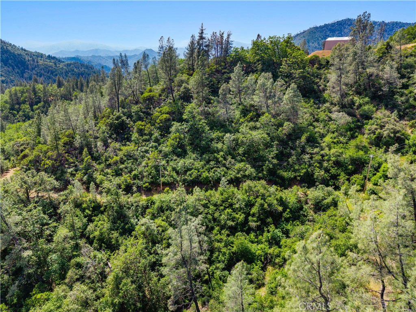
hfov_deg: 71.6
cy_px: 156
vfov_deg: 56.8
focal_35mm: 24
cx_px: 208
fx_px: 288
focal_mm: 8.67
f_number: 1.8
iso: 100
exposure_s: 1/1500
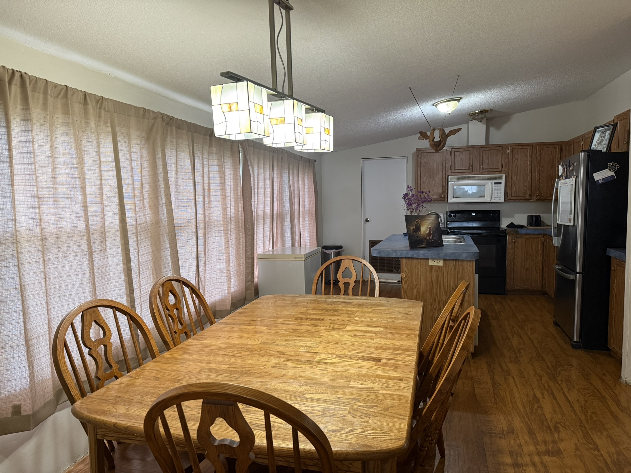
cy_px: 236
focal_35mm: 24
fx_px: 437
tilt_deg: -4.6
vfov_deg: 56.8
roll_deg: +1.2
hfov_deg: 71.6
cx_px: 316
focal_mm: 6.76
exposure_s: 1/60
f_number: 1.78
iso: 320
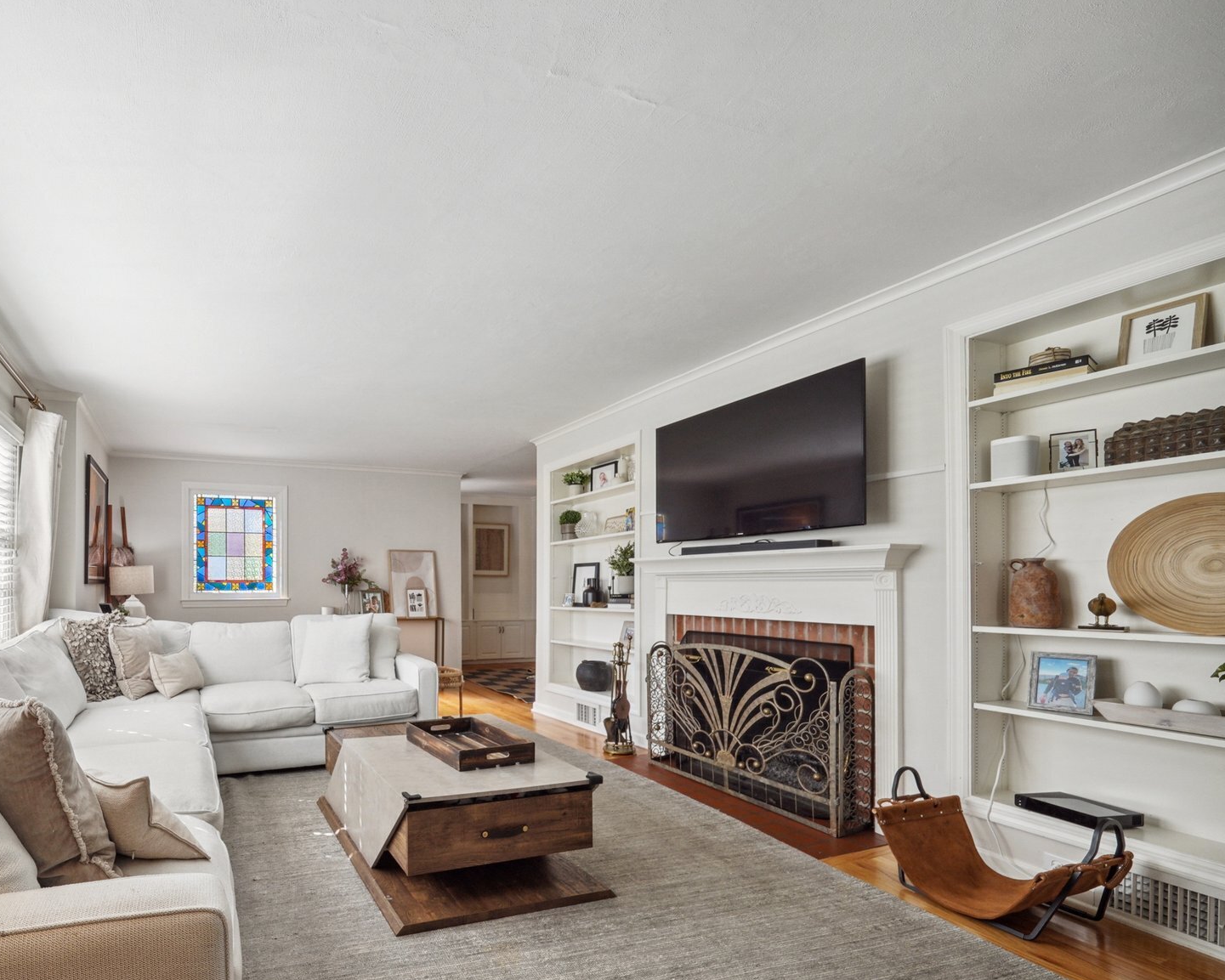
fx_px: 580
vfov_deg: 79.7
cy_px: 576
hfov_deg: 88.6
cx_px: 375
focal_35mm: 16
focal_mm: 12
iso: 400
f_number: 11
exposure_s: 1/30
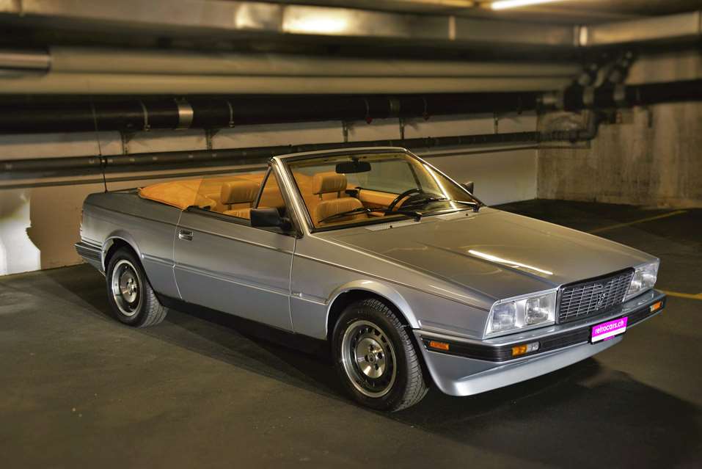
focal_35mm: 40
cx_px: 351
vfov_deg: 33.4
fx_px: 780
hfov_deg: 48.4
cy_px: 234
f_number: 4.5
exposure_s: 1/50
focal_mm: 40
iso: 800
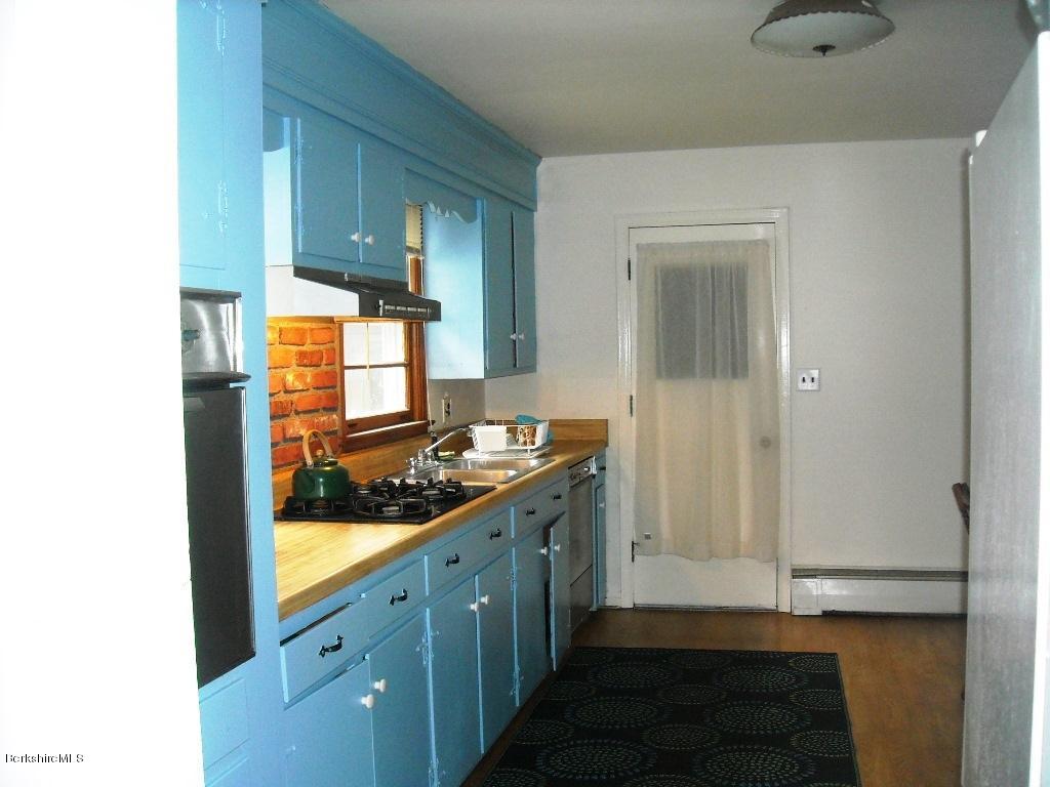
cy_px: 394
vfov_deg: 40.7
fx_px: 1062
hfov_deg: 52.6
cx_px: 525
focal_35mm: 35
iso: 400
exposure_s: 1/60
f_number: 2.8
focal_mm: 5.7
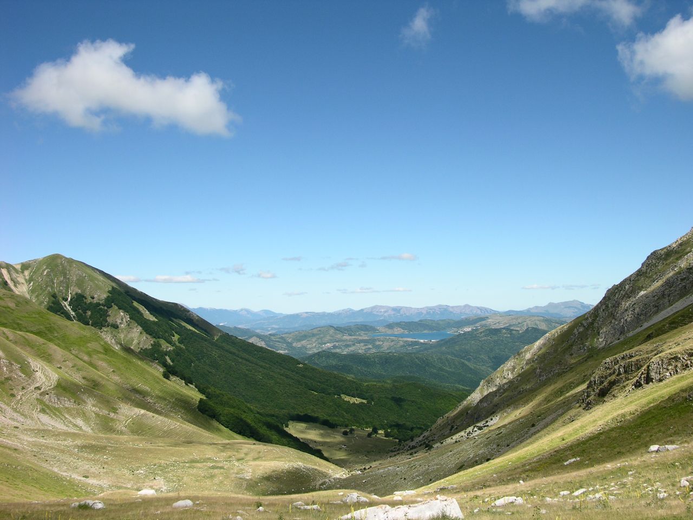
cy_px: 260
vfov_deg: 40.7
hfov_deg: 52.6
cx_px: 346
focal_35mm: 35
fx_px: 701
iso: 50
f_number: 8
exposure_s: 1/150
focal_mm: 8.9
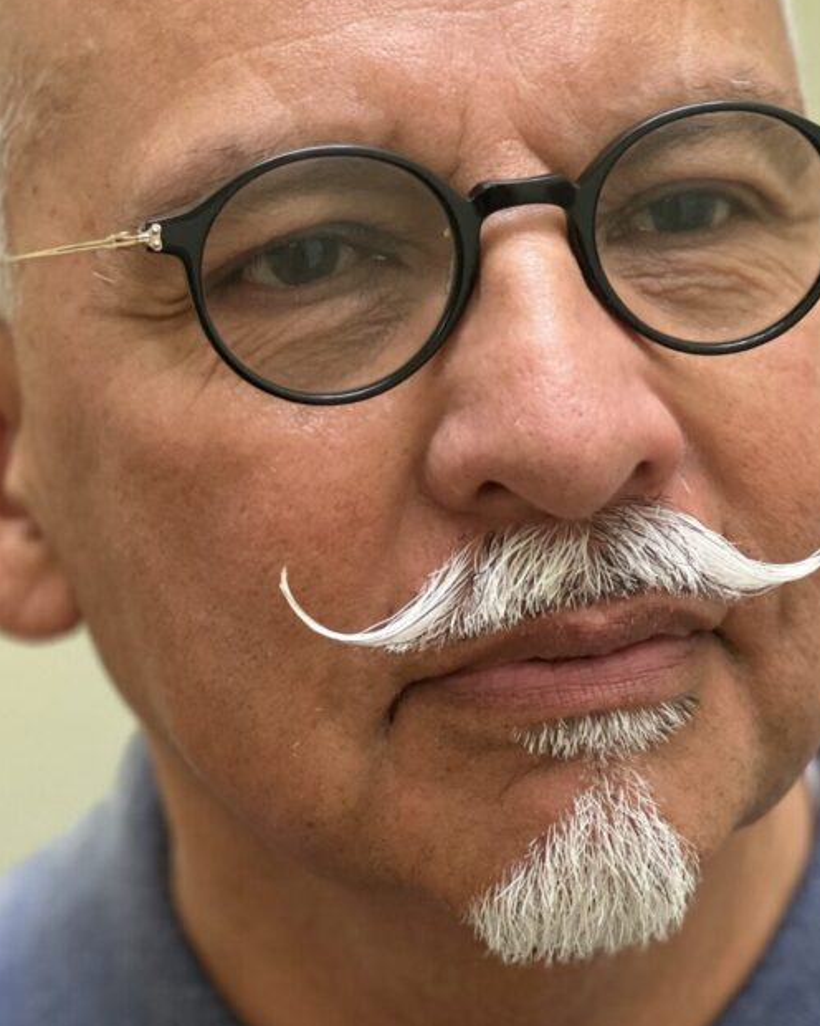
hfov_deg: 11.8
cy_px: 473
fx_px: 3974
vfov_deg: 14.7
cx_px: 403
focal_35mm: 131
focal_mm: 9
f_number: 2.8
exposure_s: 1/67
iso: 250
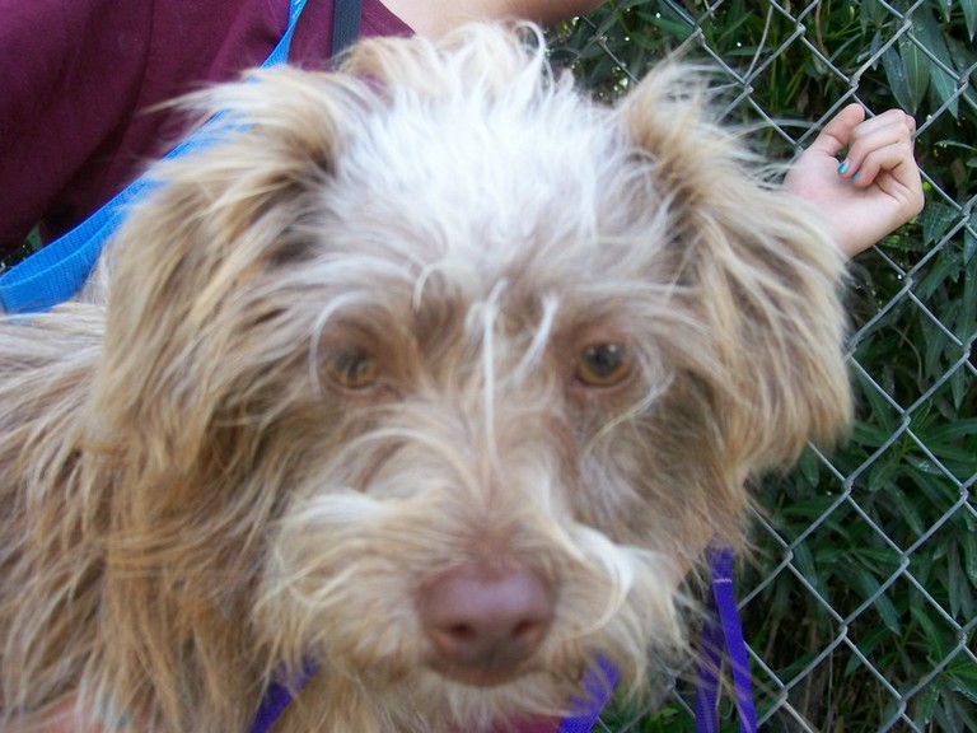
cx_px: 488
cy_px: 366
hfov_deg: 51.4
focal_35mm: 36
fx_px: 1016
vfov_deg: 39.7
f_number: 2.7
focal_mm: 6
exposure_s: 1/121
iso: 80
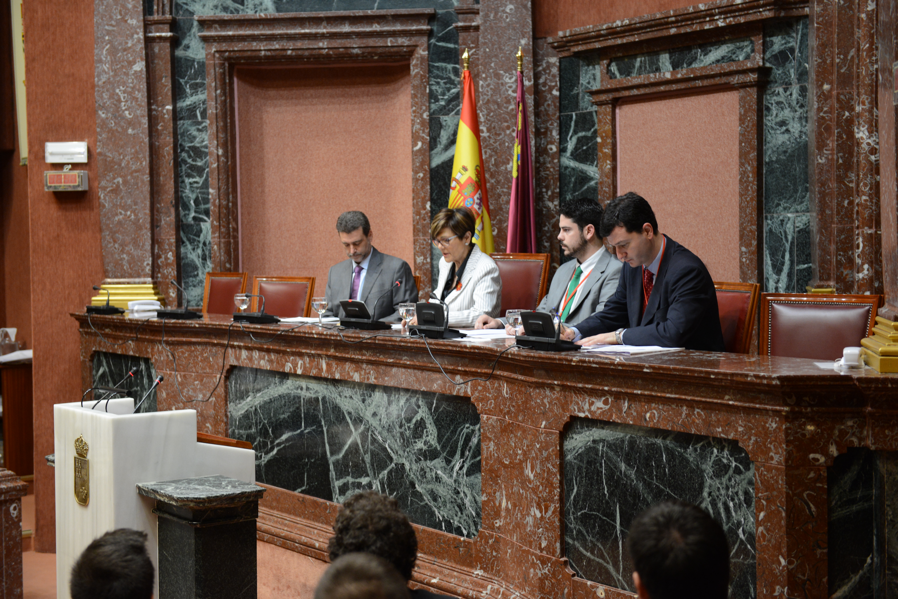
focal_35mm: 58
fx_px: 1447
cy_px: 300
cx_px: 449
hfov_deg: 34.5
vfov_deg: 23.4
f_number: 3.2
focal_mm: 58
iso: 1600
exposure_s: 1/80
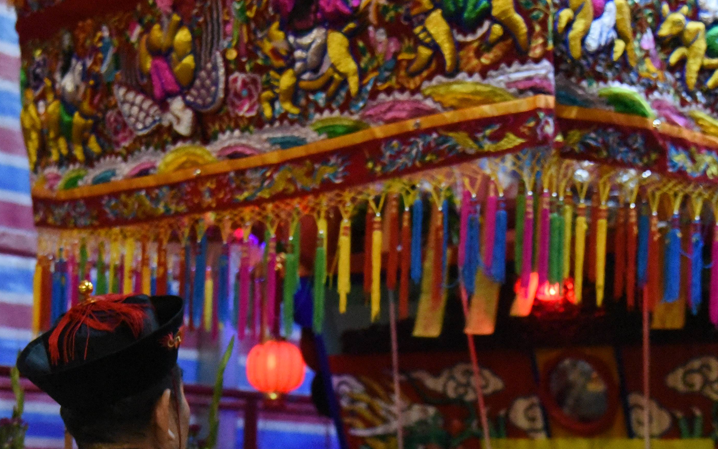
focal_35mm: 88
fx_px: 1722
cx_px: 220
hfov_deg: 23.4
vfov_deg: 14.5
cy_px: 476
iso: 12800
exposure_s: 1/200
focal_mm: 40
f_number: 4
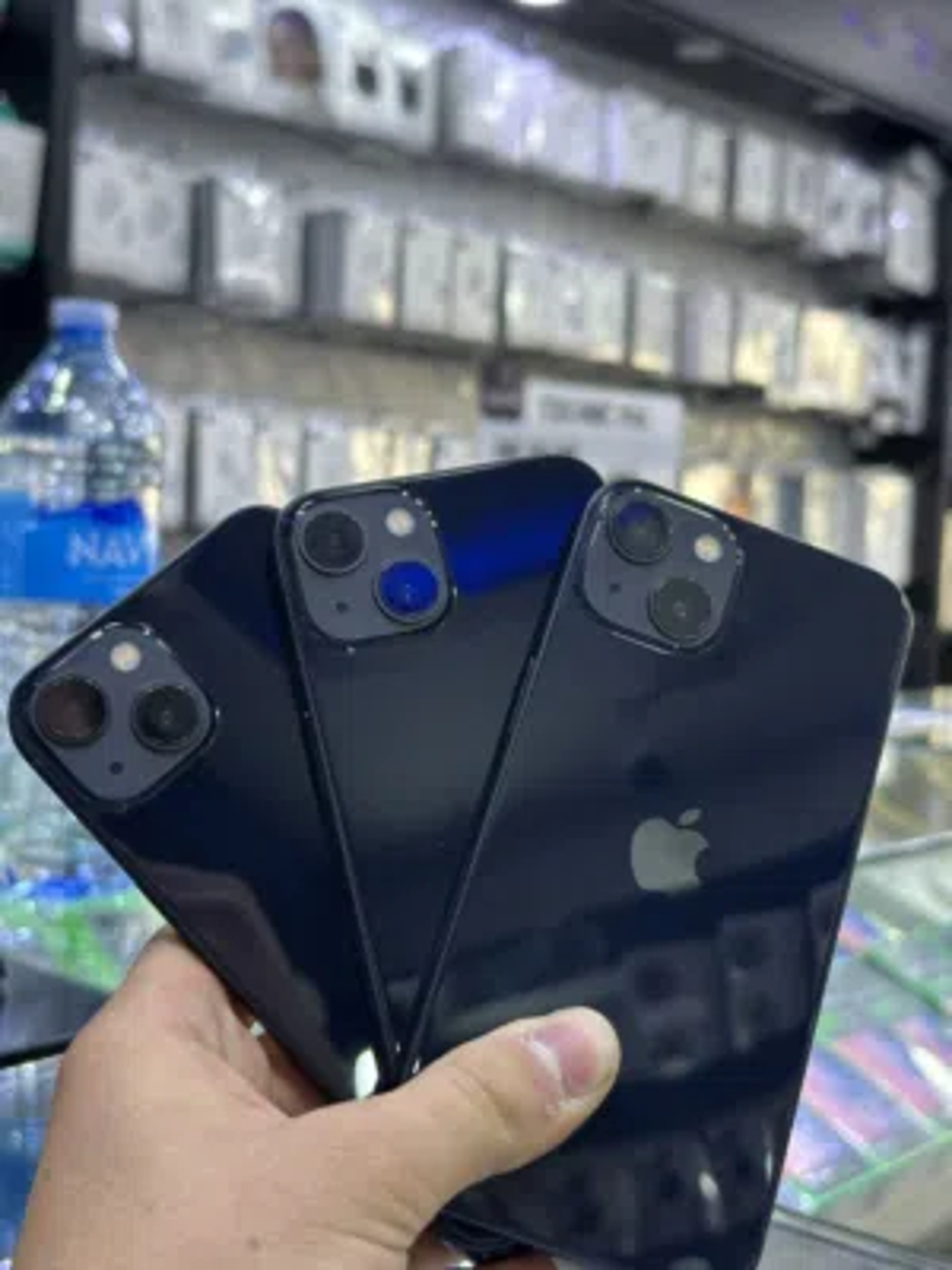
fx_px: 1760
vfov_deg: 39.7
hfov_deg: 30.3
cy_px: 635
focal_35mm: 48
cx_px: 476
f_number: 1.78
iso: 100
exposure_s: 1/100
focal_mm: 6.86
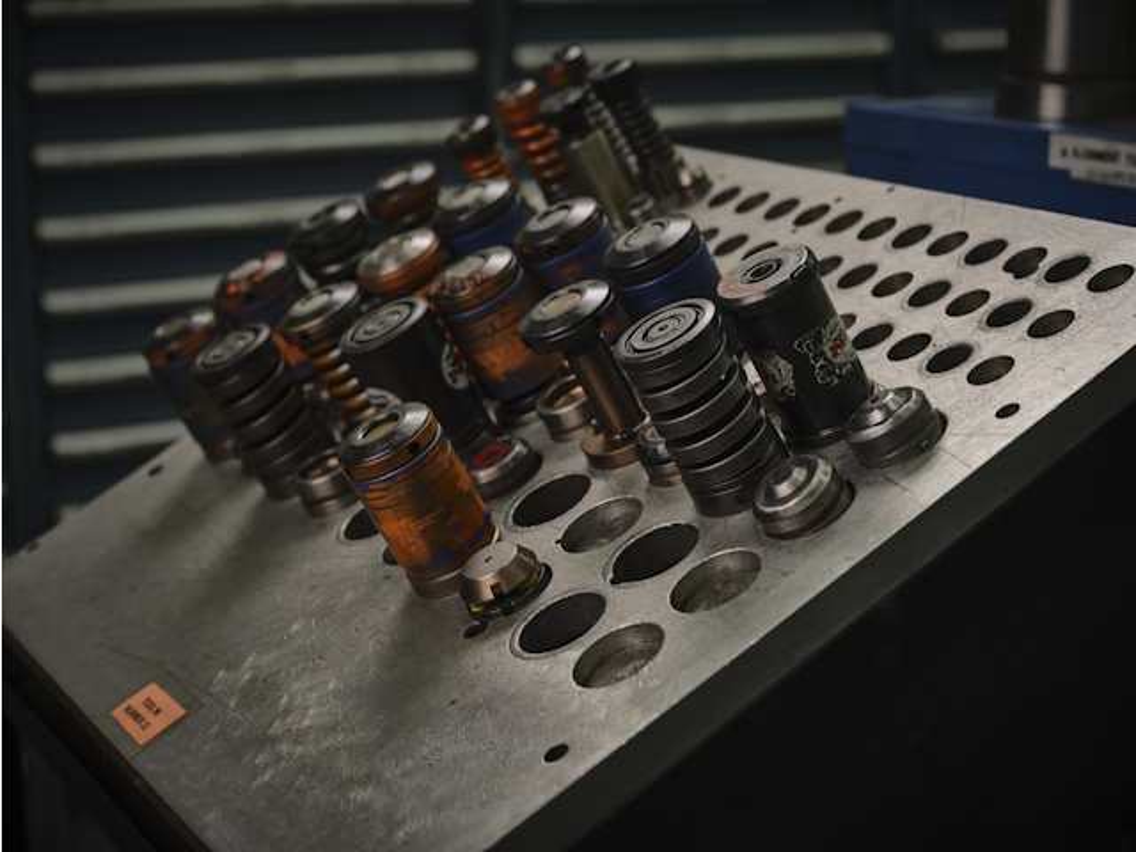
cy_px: 426
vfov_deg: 18.7
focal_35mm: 79
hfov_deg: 24.7
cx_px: 568
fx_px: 2593
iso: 1250
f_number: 5.6
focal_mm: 100
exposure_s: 1/160
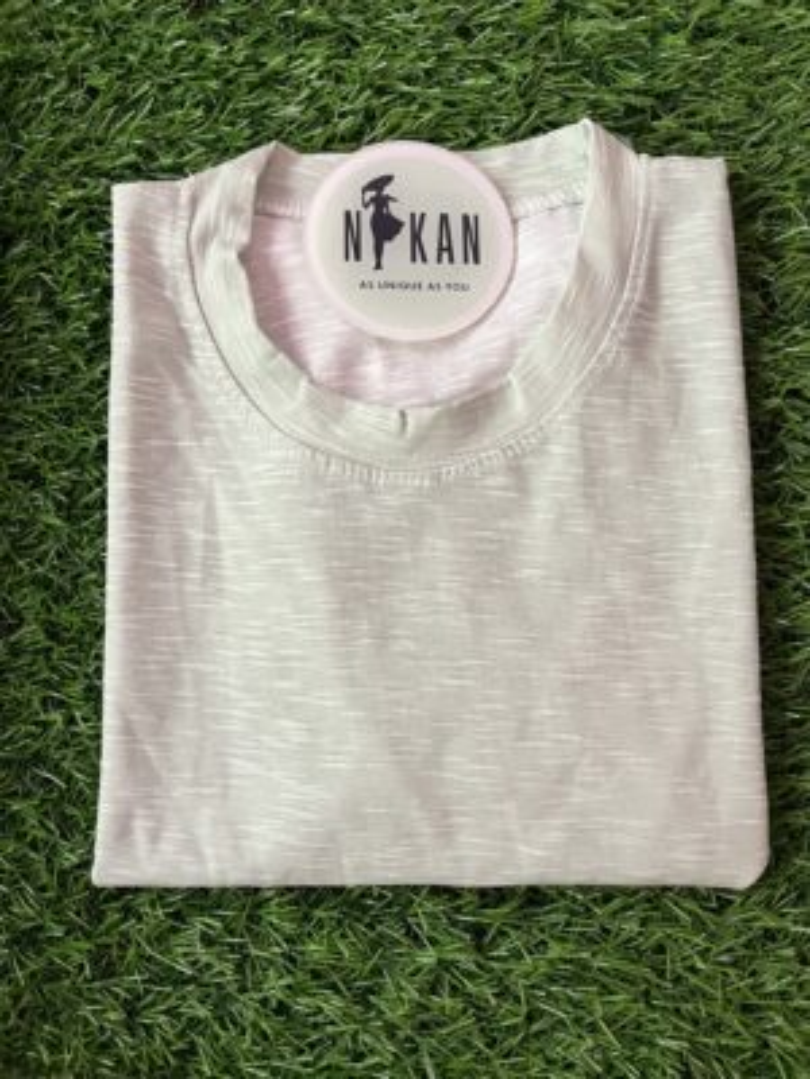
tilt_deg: -85.4
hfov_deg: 53.1
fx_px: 811
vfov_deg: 67.3
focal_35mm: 26
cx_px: 405
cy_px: 540
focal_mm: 5.1
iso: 320
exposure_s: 1/60
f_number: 1.6
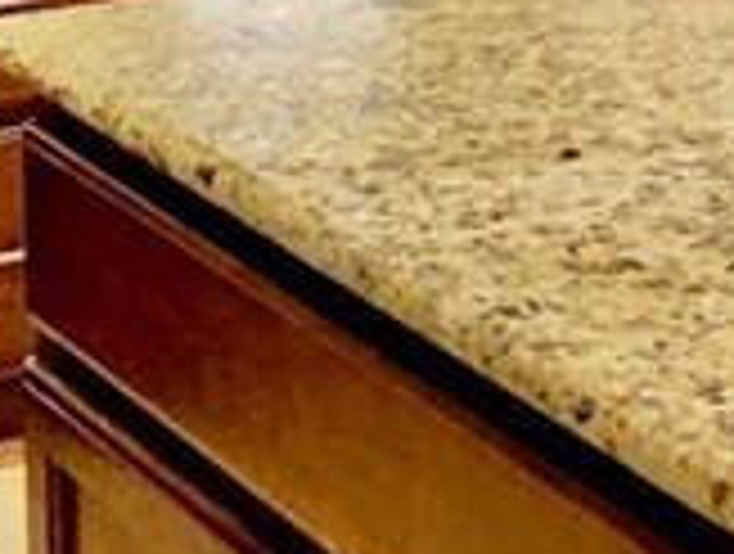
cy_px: -401
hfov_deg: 12.1
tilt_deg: -5.8
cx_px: 509
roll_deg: -0.1
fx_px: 3464
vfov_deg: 8.8
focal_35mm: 163
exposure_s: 1/60
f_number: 1.8
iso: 400
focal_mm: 4.25
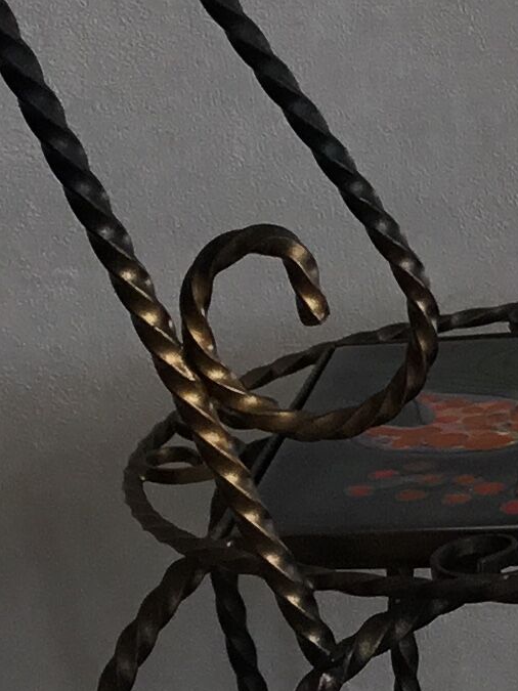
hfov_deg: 9.8
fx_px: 2994
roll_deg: +5.9
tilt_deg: -20.3
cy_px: 490
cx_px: 580
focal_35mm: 150
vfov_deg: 13.1
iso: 40
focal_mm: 3.3
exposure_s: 1/100
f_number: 2.4
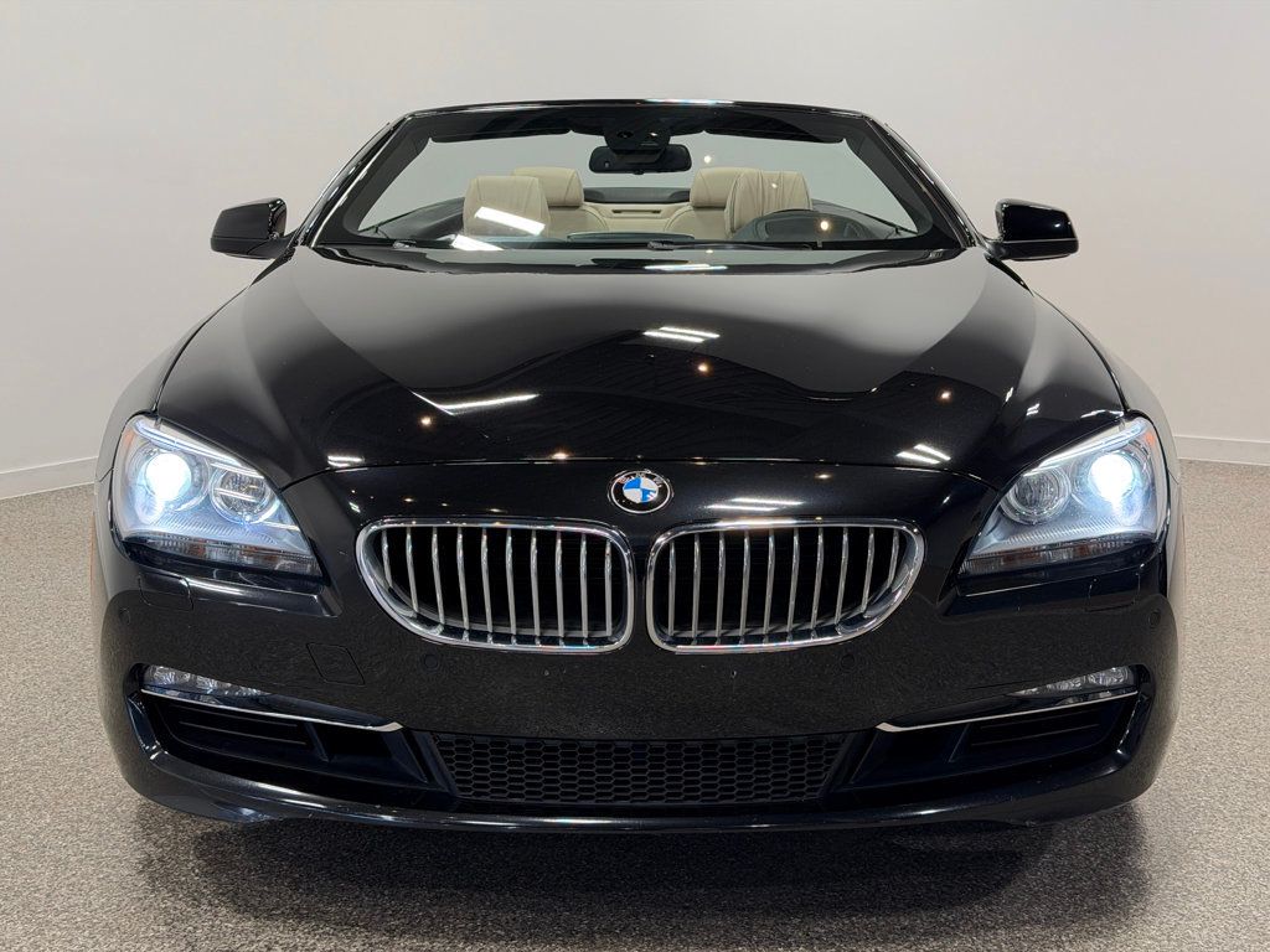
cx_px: 635
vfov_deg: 30.3
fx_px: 1761
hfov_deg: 39.7
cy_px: 476
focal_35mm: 48
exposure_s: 1/180
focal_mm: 6.76
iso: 80
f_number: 1.78
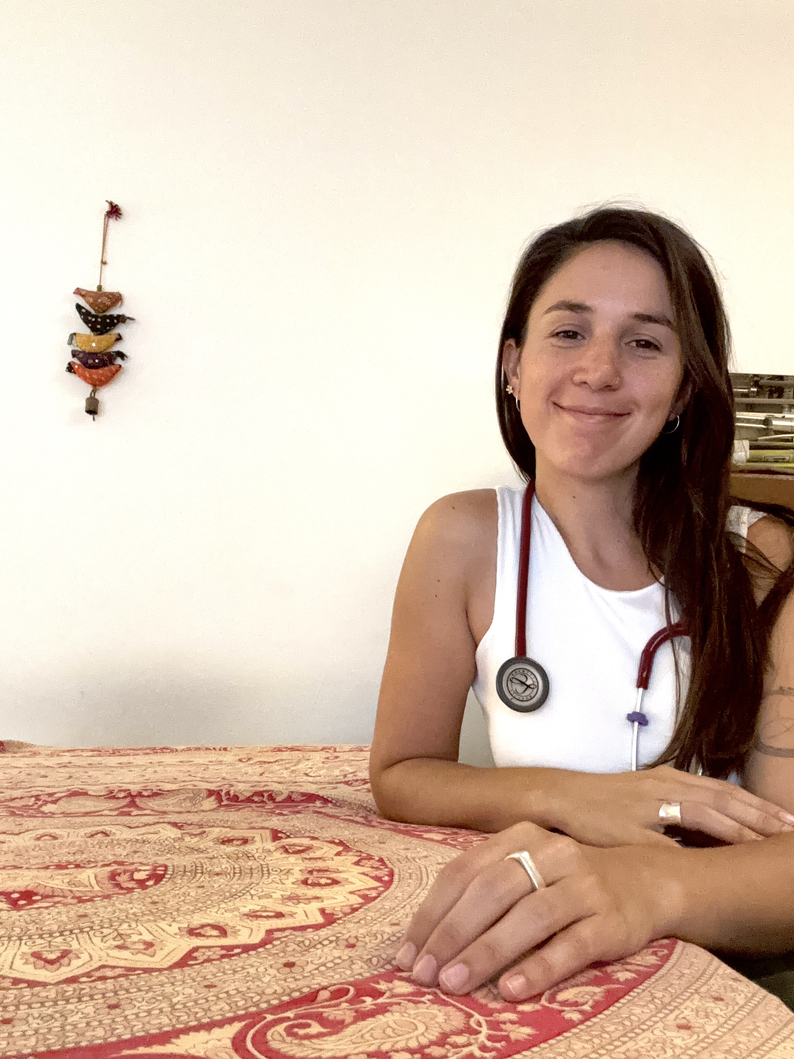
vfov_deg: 60.0
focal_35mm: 30
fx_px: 917
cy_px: 530
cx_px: 397
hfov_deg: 46.8
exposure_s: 1/33
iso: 320
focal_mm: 2.69
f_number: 1.9
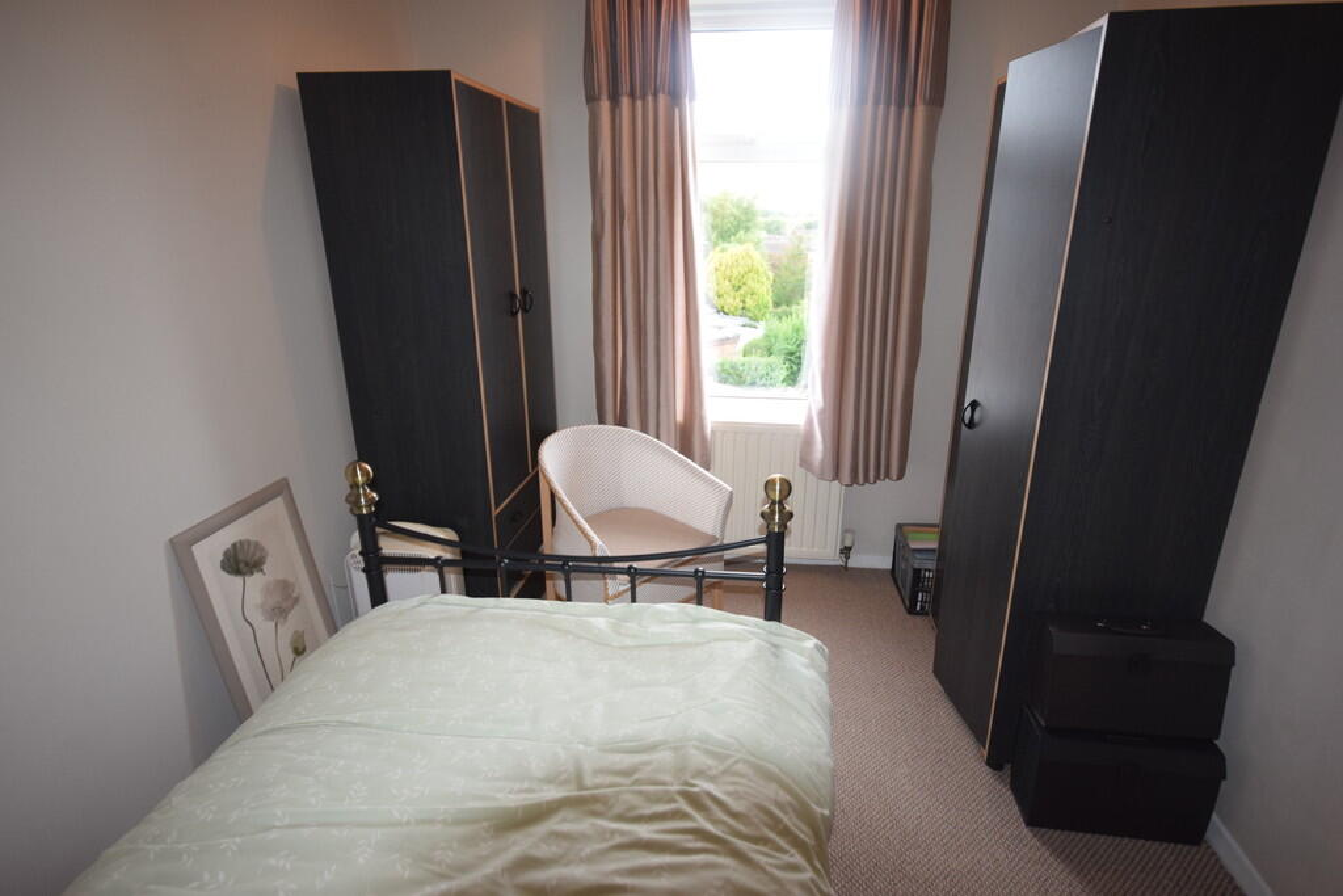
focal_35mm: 20
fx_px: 728
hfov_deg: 85.4
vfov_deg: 63.2
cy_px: 448
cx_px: 672
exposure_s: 1/60
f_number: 4.5
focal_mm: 13
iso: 1000
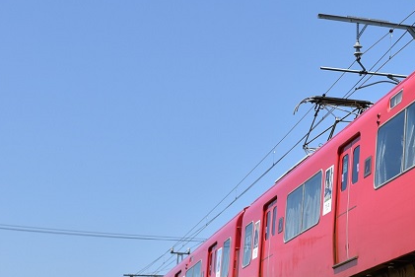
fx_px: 1315
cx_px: 470
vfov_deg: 12.0
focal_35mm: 114
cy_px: 150
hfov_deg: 17.3
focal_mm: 48
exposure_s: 1/1600
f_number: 6.3
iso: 200
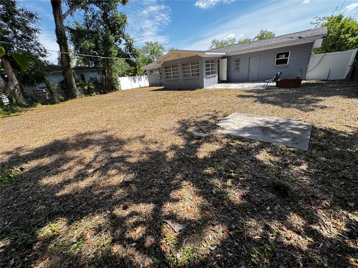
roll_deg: +6.6
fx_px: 145
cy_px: 134
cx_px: 179
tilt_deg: -24.3
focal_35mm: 14
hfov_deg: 102.1
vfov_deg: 85.7
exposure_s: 1/440
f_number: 2.2
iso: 40
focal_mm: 2.22
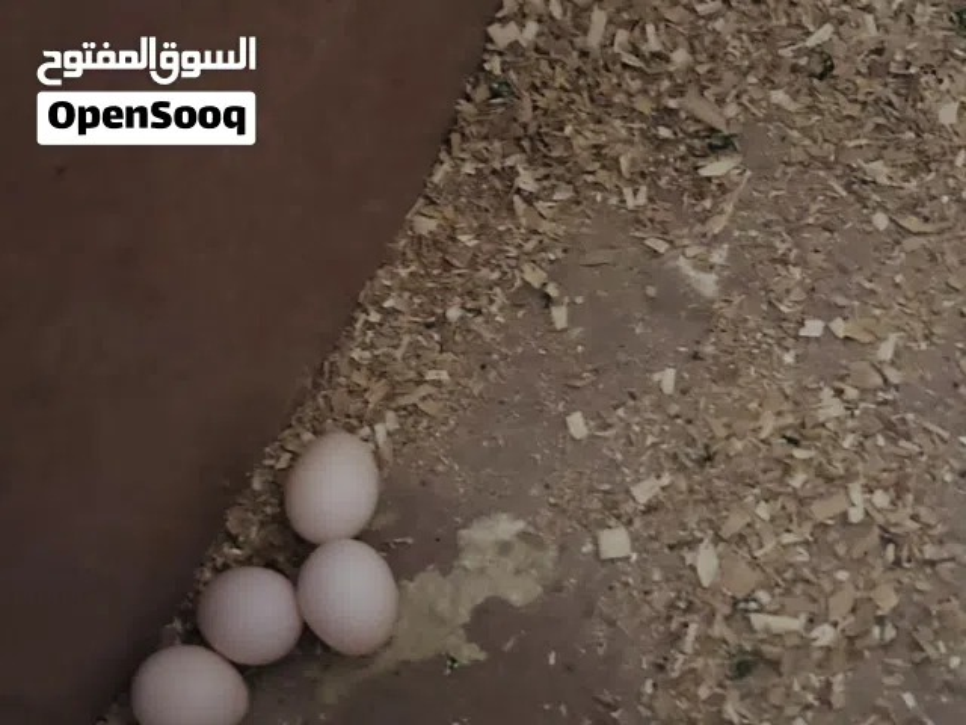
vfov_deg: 53.1
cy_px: 362
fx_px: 726
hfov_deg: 67.3
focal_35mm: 26
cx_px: 483
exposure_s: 1/30
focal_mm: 5.7
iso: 800
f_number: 1.5
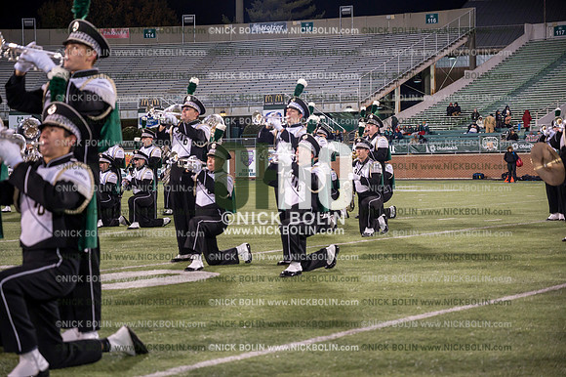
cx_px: 283
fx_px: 1100
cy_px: 188
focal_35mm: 70
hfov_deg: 28.9
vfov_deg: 19.4
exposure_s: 1/640
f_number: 4
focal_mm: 70
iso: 3200
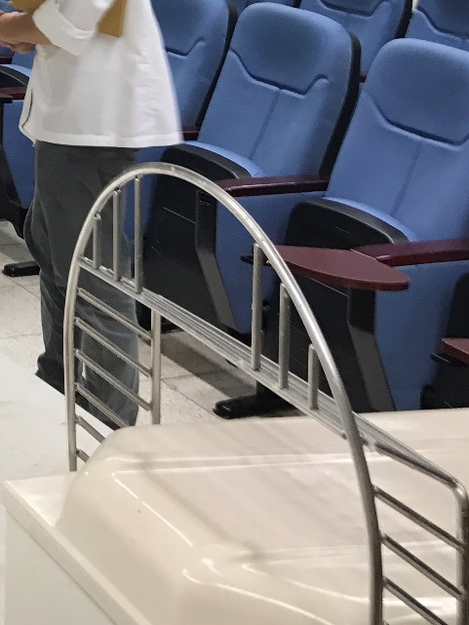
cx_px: -223
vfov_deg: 20.3
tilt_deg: +0.0
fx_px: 1589
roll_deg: -0.9
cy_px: -193
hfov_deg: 15.5
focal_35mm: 88
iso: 25
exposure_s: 1/40
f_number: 1.8
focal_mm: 3.99
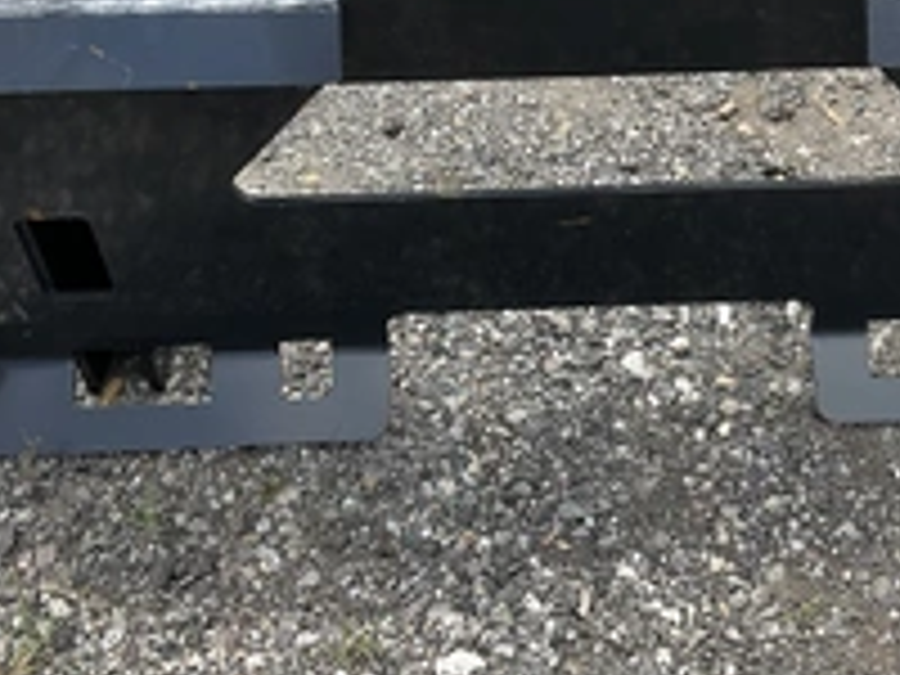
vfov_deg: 24.9
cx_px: 594
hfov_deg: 33.0
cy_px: 144
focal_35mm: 58
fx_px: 1508
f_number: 1.8
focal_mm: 3
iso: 25
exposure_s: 1/719
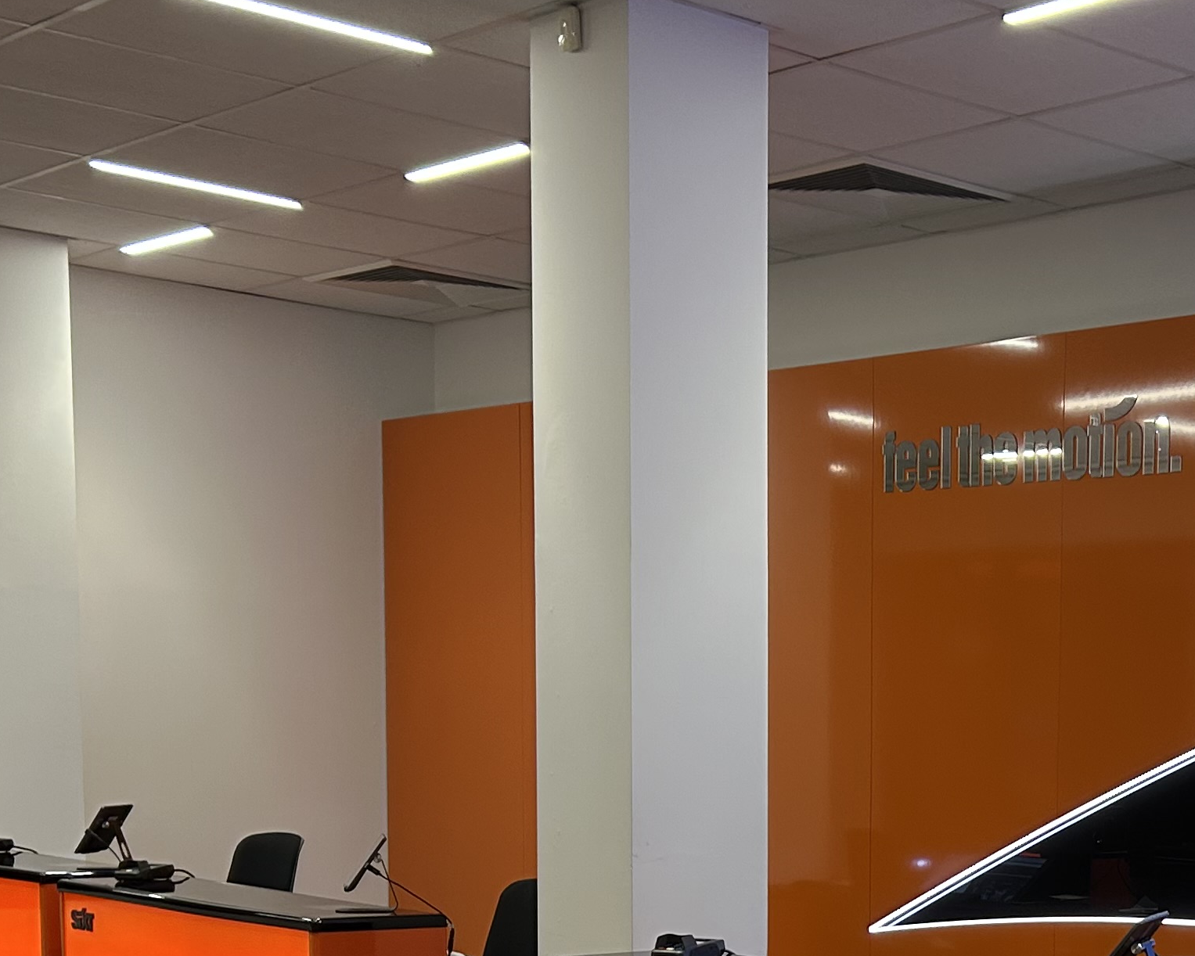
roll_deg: -1.5
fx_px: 2370
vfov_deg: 21.7
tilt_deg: -5.9
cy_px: 1022
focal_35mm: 67
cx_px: 1205
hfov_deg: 26.7
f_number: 1.5
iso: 100
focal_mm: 5.7
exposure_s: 1/64
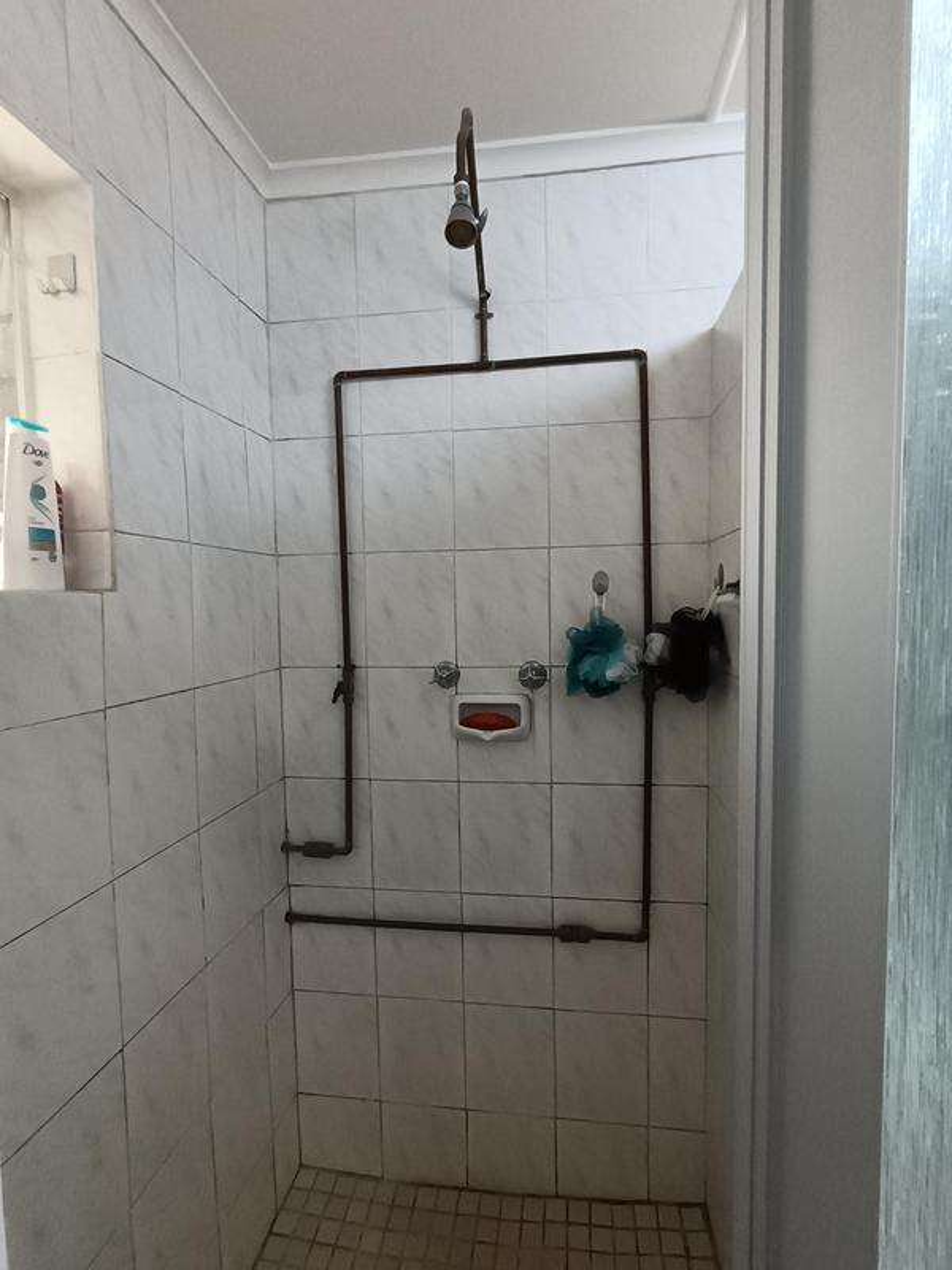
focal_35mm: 17
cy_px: 635
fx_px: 623
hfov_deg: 74.7
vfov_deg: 91.0
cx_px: 476
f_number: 2.2
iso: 773
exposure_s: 1/25
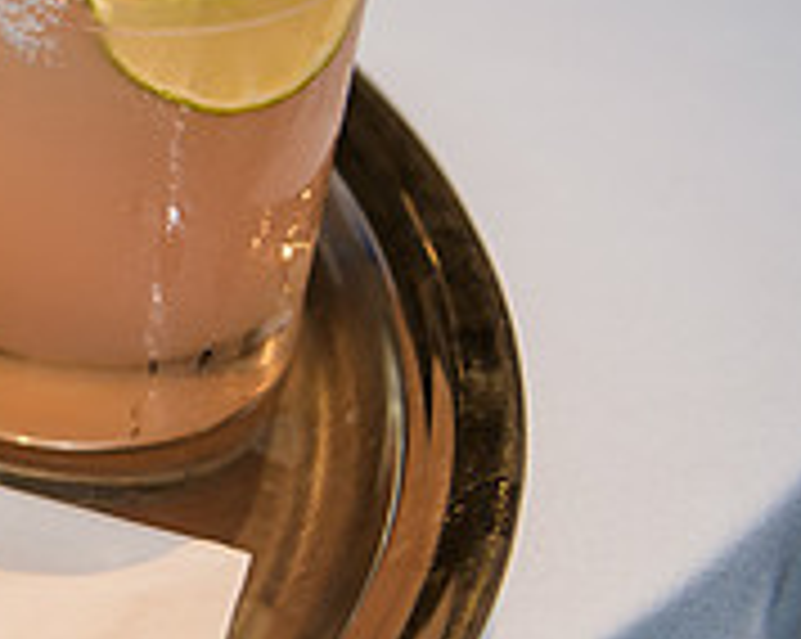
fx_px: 2534
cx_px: -454
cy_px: 218
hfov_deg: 16.2
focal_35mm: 107
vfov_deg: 14.4
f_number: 3.2
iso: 200
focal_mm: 35
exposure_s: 1/125
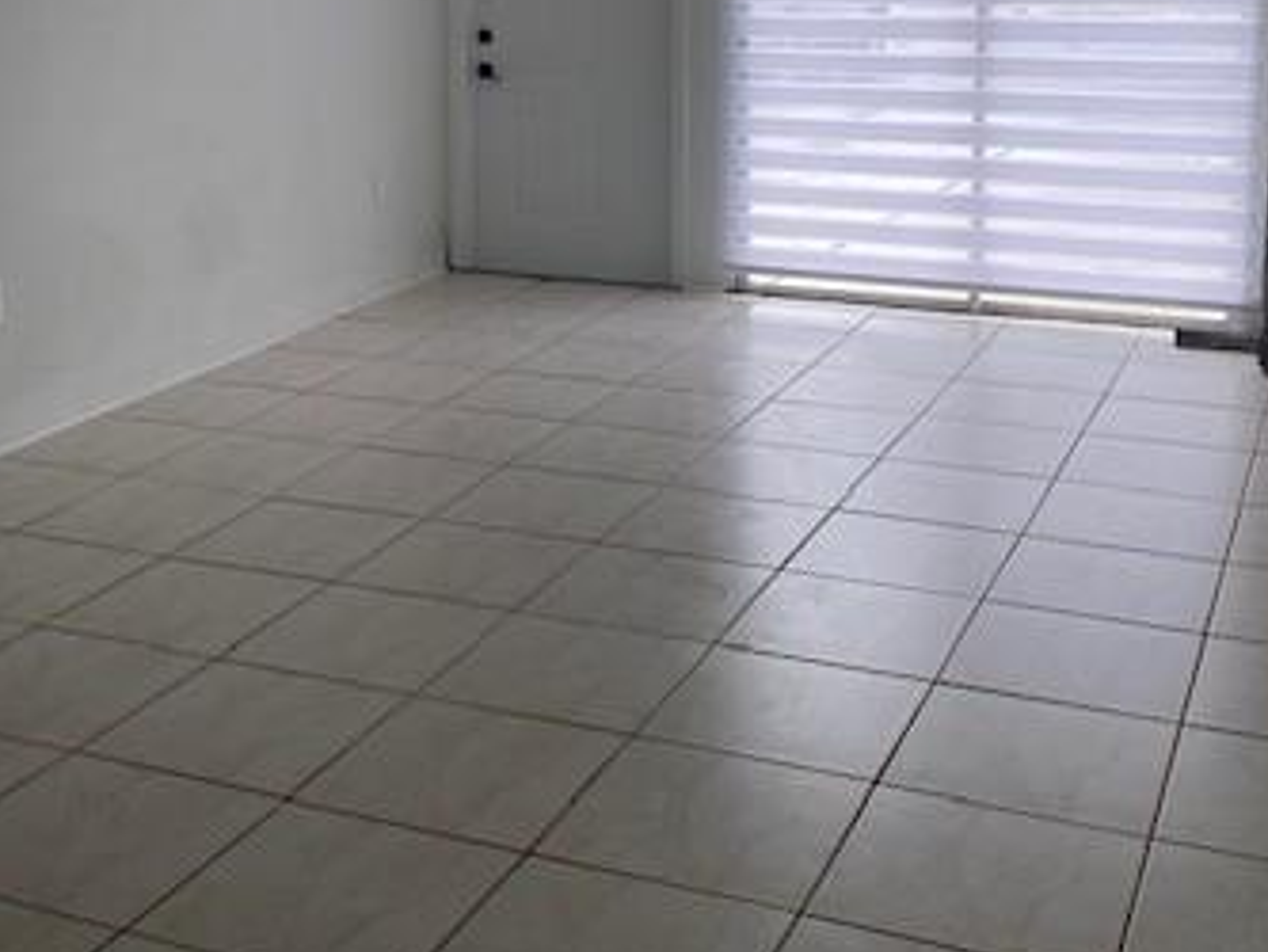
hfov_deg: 38.0
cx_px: 510
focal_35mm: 50
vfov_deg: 28.5
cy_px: 183
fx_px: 1832
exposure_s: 1/215
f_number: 1.8
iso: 32
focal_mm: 4.25
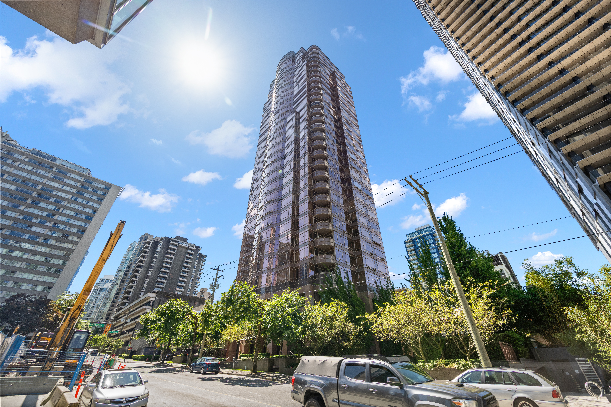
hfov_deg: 104.3
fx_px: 238
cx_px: 306
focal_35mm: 14
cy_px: 204
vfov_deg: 81.2
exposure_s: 1/500
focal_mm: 14
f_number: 6.3
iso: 400
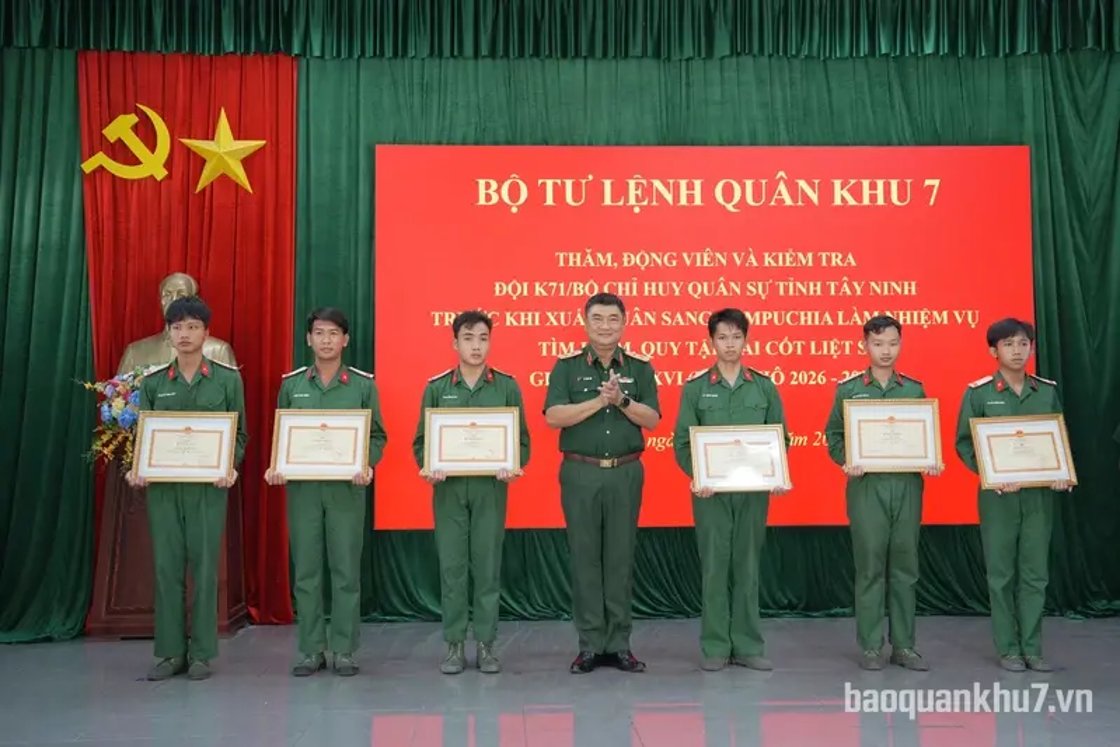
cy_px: 374
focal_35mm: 40
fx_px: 1245
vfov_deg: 33.4
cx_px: 560
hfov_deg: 48.5
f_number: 2.8
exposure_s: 1/80
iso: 800
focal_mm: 40
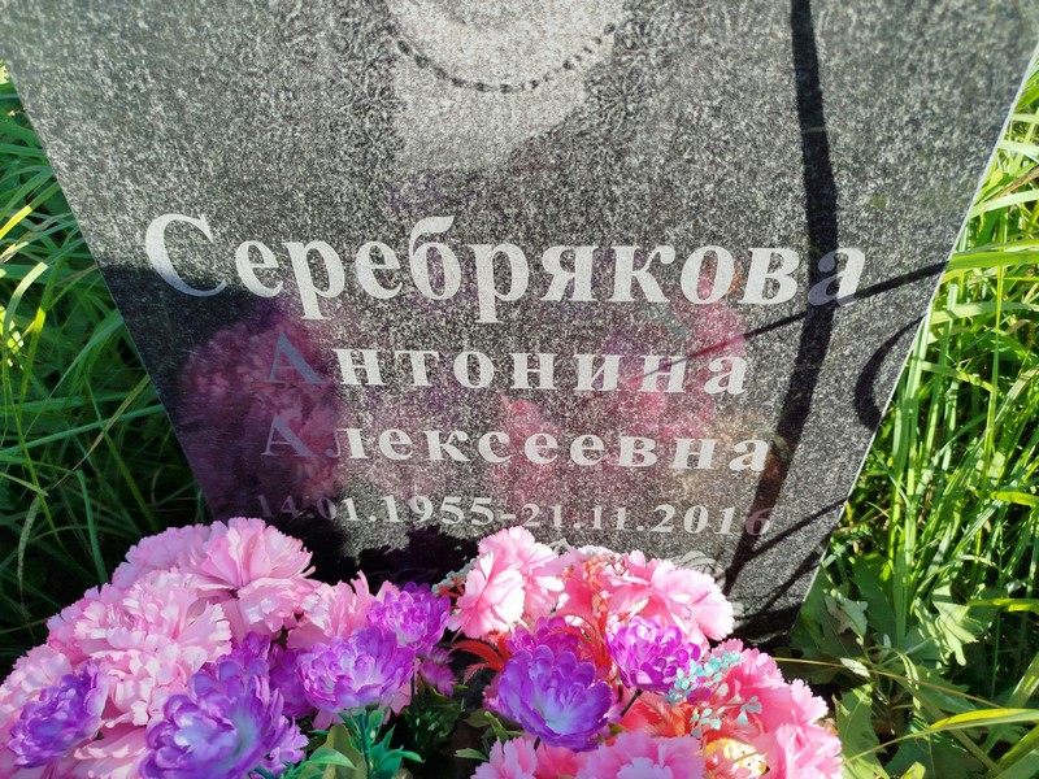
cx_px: 520
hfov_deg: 71.6
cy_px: 390
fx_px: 720
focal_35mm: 24
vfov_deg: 56.8
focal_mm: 5.31
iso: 50
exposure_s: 1/486
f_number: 1.7
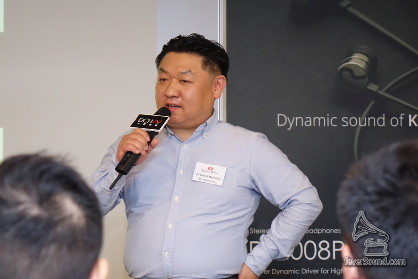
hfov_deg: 13.5
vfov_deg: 9.0
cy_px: 140
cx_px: 209
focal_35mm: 152
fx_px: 1765
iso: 1600
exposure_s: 1/100
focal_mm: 55.65
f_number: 4
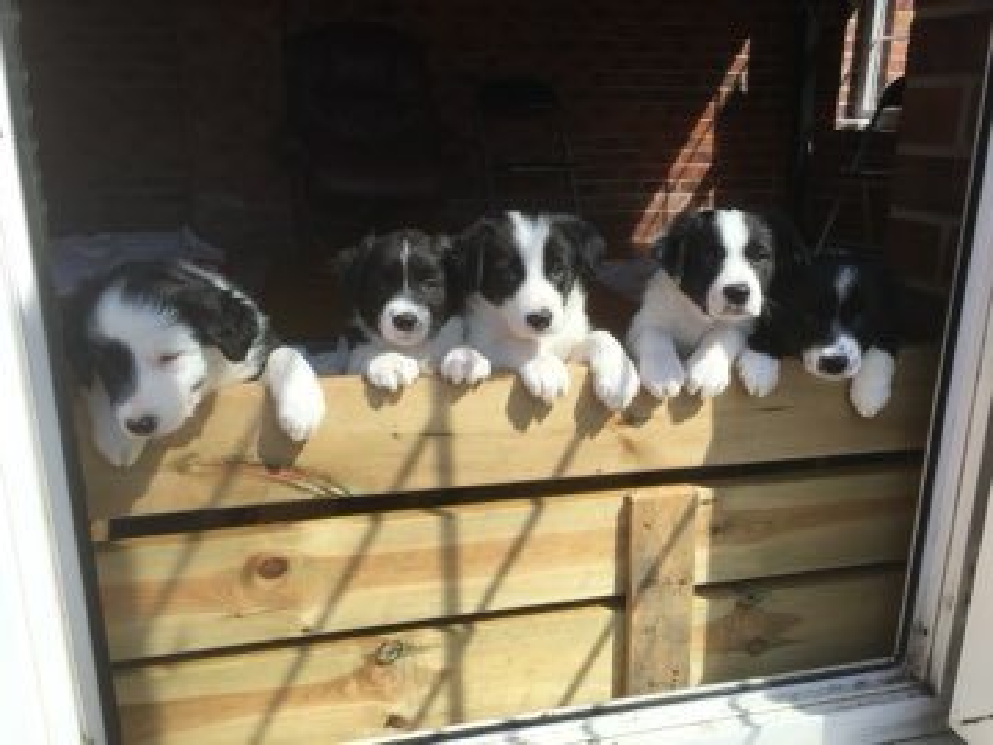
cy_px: 372
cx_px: 496
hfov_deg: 61.7
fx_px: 832
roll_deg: +0.0
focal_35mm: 29
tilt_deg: -16.3
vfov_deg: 48.2
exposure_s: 1/950
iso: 25
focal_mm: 4.15
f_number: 2.2
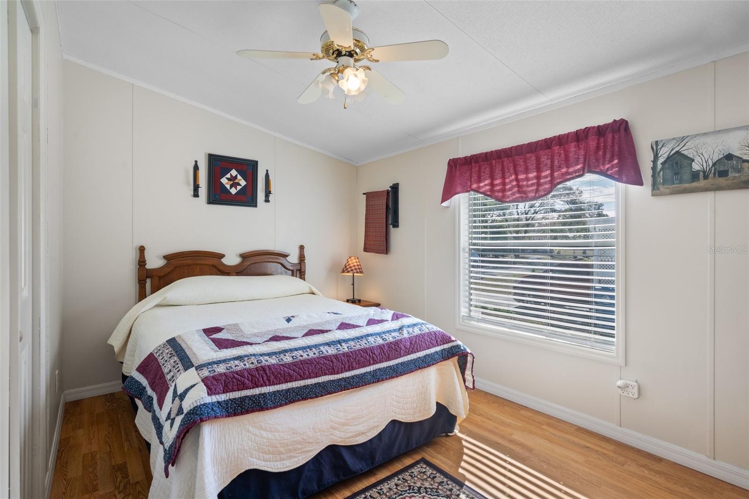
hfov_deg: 93.3
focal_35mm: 17
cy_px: 250
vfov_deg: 70.4
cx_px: 374
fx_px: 354
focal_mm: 17
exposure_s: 1/2.5
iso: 320
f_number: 8
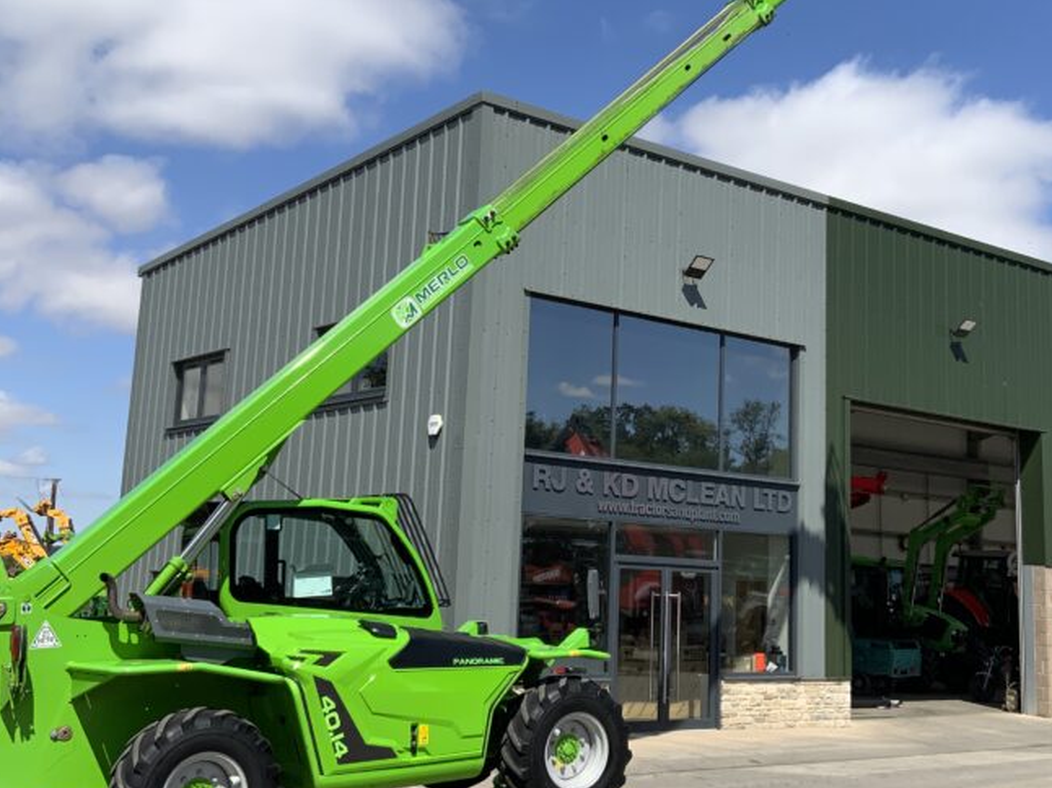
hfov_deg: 41.2
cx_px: 598
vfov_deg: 31.4
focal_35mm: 46
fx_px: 1397
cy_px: 335
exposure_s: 1/2058
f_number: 1.8
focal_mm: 3
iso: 16
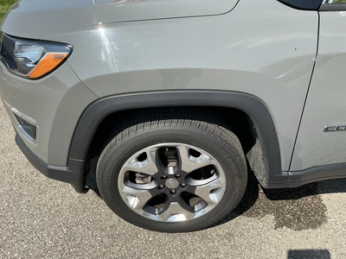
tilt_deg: -34.9
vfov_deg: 49.7
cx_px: 173
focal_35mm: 28
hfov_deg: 63.4
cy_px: 130
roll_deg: -2.7
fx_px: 280
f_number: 1.8
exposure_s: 1/1279
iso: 25
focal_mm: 3
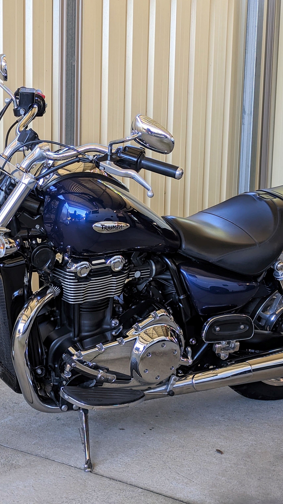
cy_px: 252
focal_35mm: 70
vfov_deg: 30.2
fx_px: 934
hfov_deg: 17.2
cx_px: 84
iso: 40
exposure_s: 1/61.5
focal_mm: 6.81
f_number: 1.85
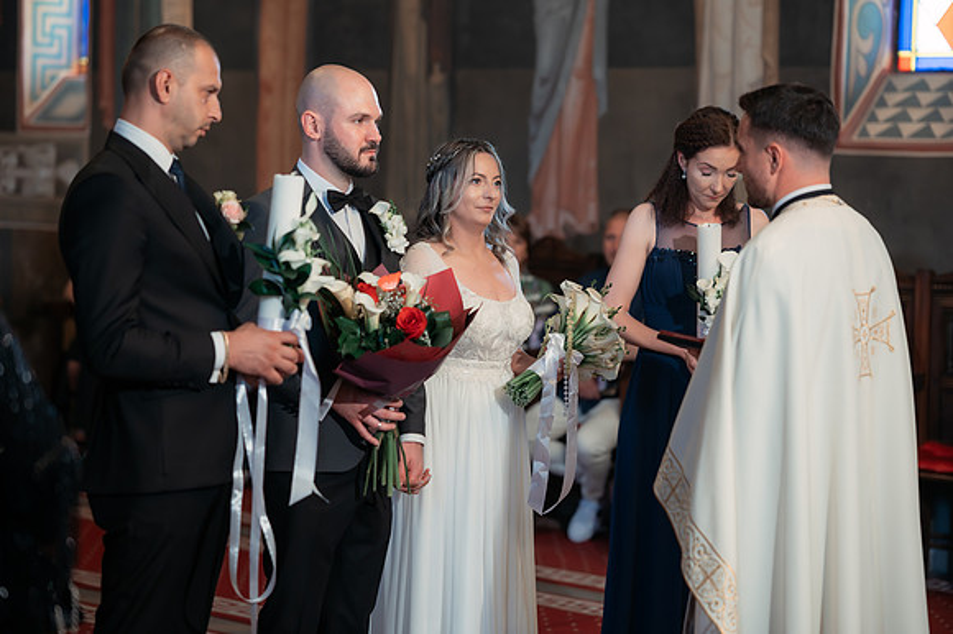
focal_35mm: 88
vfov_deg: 15.5
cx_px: 459
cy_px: 326
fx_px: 2333
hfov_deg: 23.1
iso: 1600
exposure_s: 1/200
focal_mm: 85
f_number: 2.2
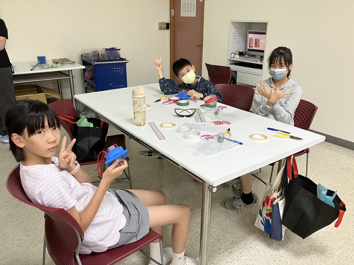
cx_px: 177
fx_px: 286
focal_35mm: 28
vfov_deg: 49.7
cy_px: 132
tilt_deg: -21.0
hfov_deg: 63.4
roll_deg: -2.1
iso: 80
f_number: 1.8
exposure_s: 1/60
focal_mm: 3.99
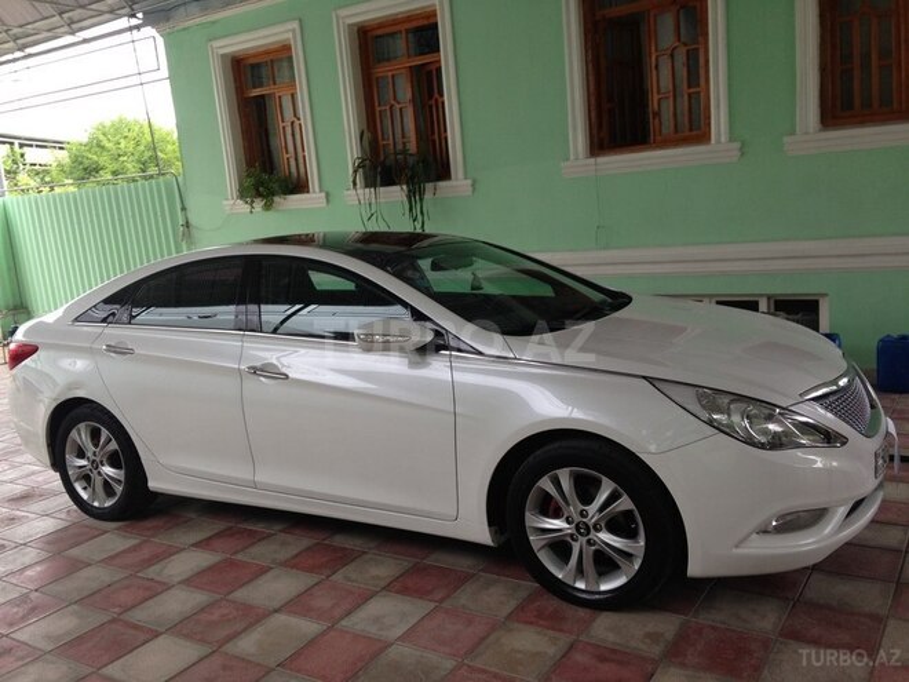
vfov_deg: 42.9
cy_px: 341
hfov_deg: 55.4
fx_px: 867
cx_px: 454
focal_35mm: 33
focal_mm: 4.12
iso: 64
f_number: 2.4
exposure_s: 1/120
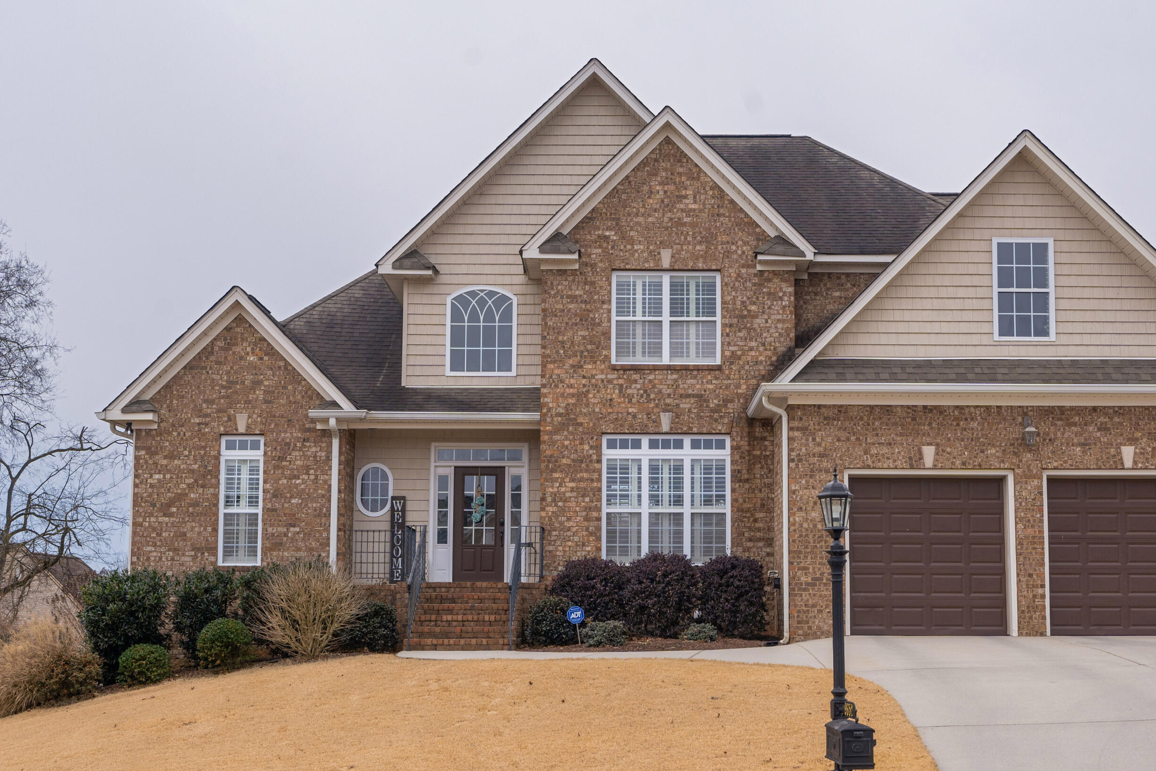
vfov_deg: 31.2
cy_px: 433
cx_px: 686
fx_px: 1381
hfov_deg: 45.2
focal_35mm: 43
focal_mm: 35
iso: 320
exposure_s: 1/320
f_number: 7.1
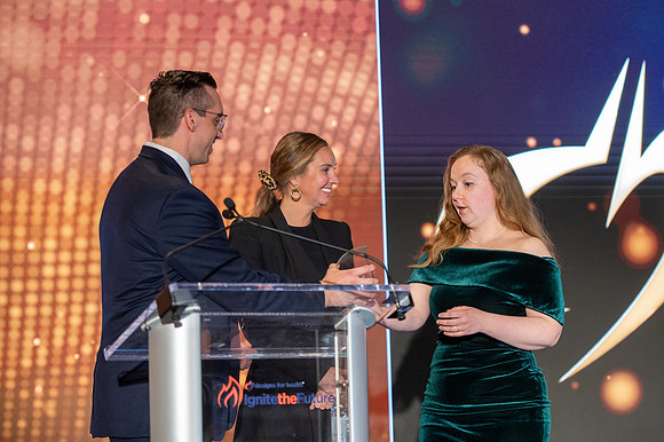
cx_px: 389
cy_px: 183
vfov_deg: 12.3
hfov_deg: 18.4
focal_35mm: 111
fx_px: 2053
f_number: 2.8
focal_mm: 95
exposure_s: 1/200
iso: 3200
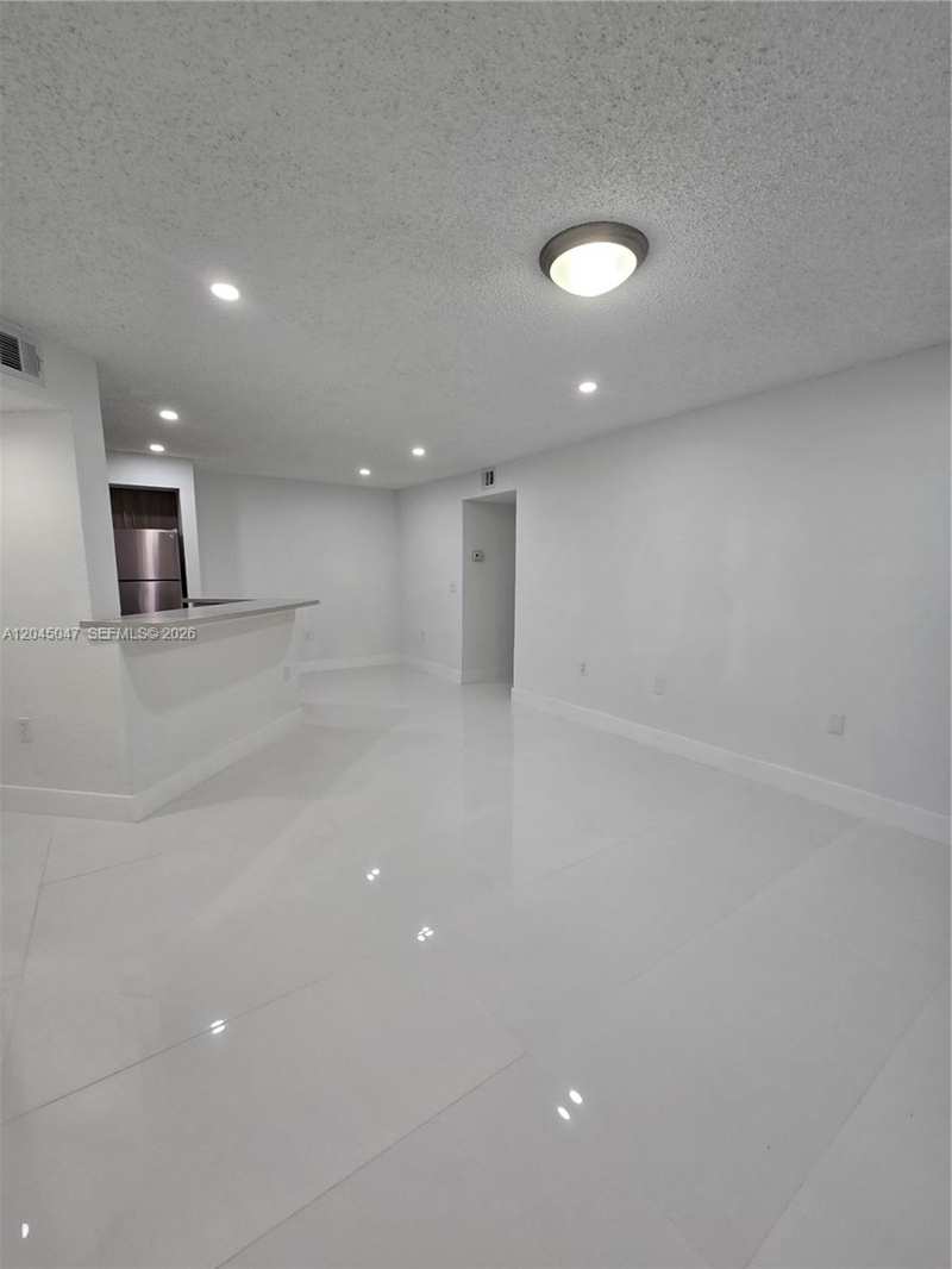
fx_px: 477
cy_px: 634
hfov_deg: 89.9
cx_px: 476
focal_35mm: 13
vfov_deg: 106.2
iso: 64
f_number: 2.2
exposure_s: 1/60
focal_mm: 2.2
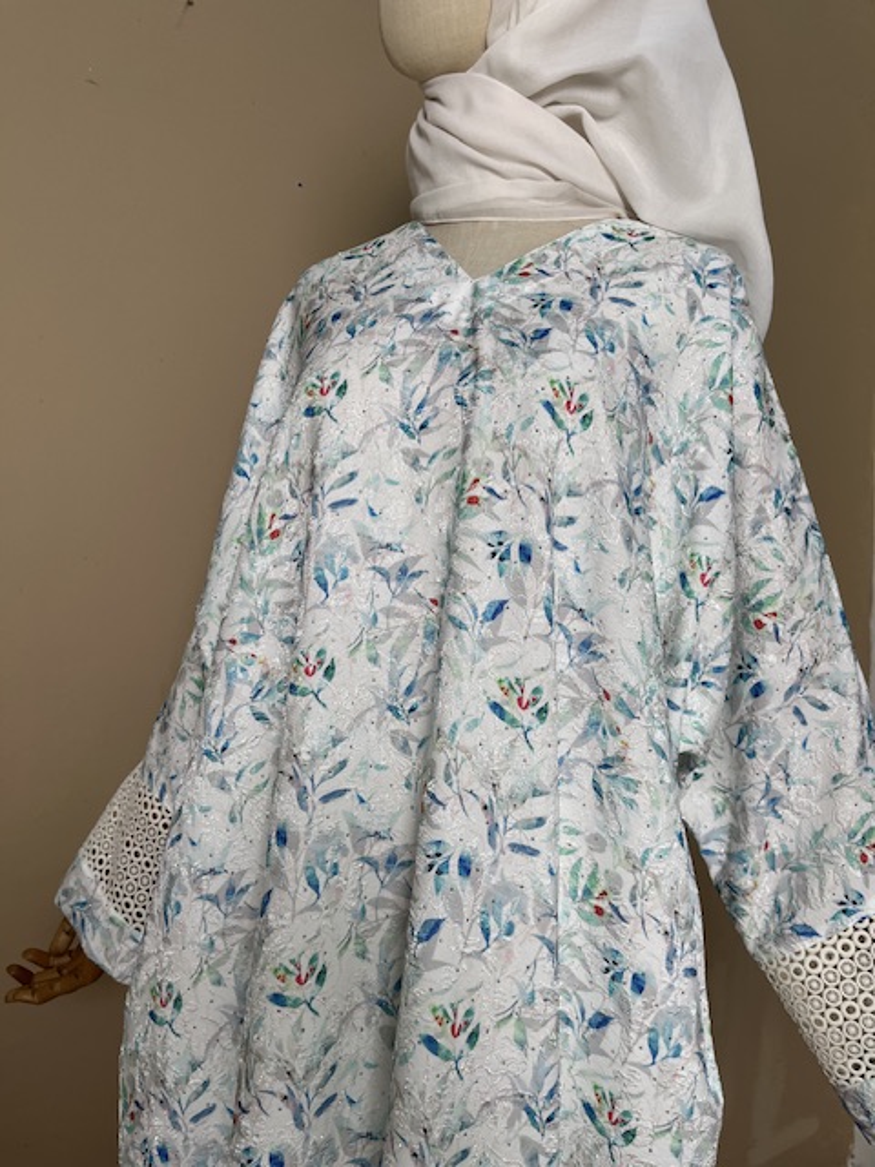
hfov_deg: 53.1
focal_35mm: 26
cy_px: 584
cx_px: 438
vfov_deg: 67.3
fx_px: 876
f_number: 1.6
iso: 64
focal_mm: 5.1
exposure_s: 1/121
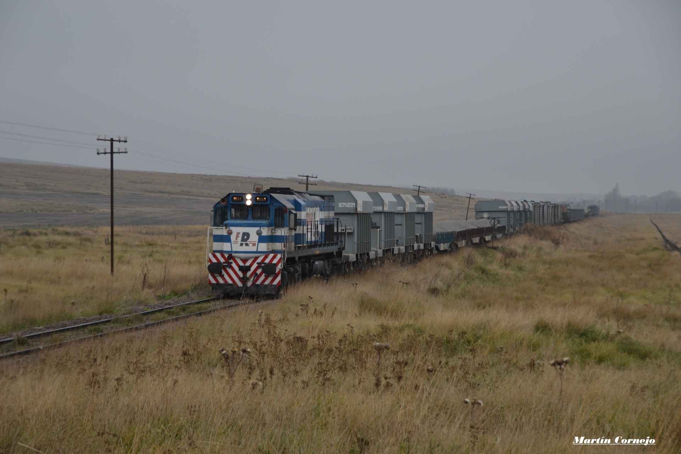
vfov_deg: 11.4
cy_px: 227
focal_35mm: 120
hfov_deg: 17.1
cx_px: 340
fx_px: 2270
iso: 100
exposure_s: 1/125
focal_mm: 80
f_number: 5.3
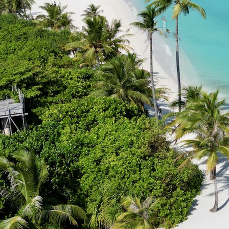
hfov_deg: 30.6
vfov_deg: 33.4
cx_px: 239
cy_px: 118
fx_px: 382
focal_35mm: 51
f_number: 1.7
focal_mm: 6.72
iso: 150
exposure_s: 1/6000
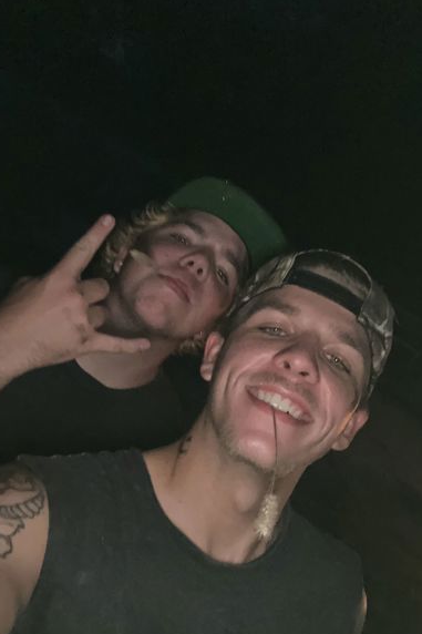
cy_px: 320
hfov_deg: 41.1
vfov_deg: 58.7
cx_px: 199
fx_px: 563
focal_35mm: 32
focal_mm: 2.69
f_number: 1.9
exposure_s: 1/16
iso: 640
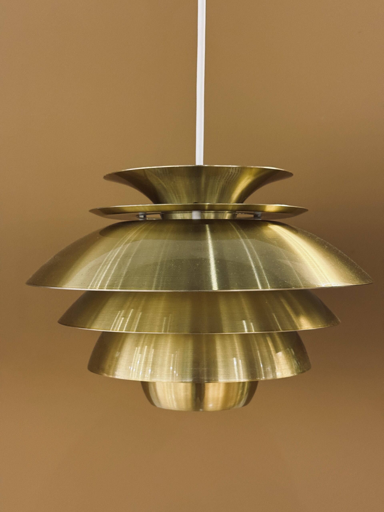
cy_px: 256
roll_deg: -1.1
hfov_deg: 30.3
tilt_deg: +0.7
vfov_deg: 39.7
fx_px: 710
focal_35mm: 48
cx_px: 192
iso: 320
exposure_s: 1/100
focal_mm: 6.76
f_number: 1.78
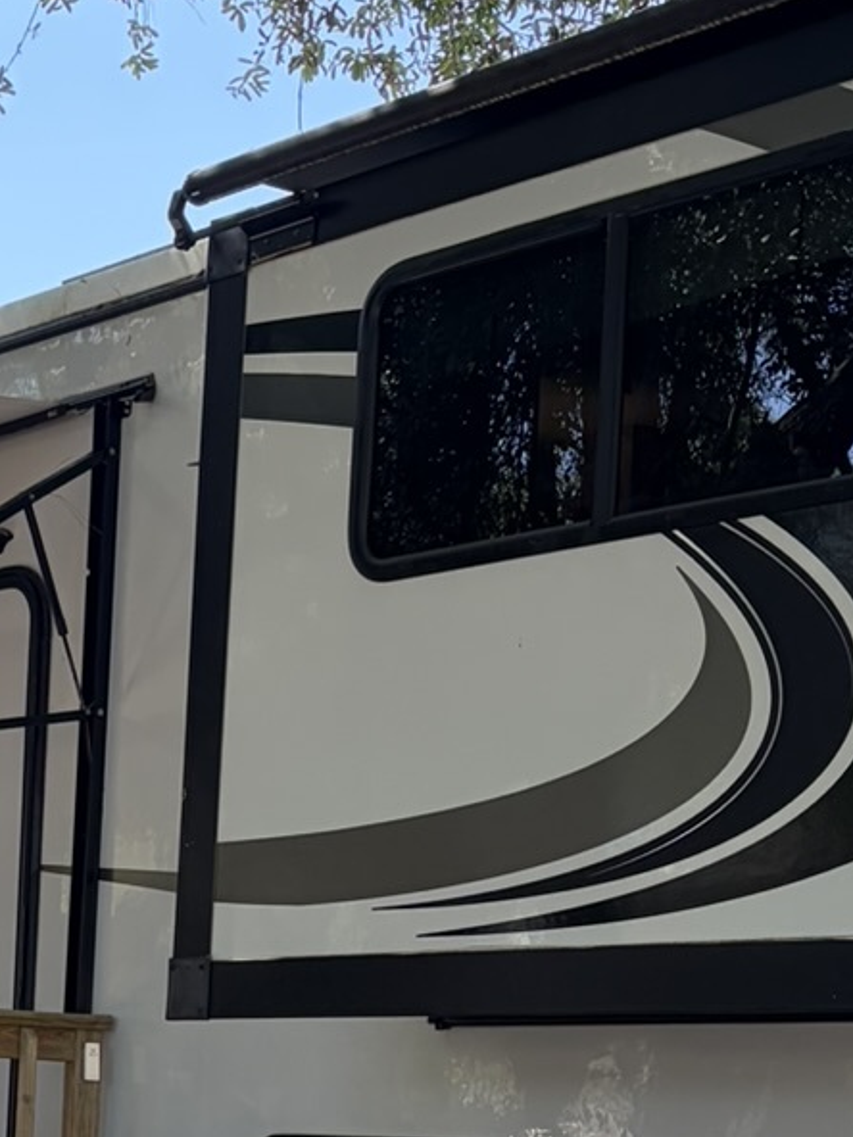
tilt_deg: +1.3
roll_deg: -2.4
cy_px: 1095
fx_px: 2957
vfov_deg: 21.1
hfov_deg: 16.0
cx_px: -33
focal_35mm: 90
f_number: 1.6
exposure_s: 1/444
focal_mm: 5.96
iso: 64
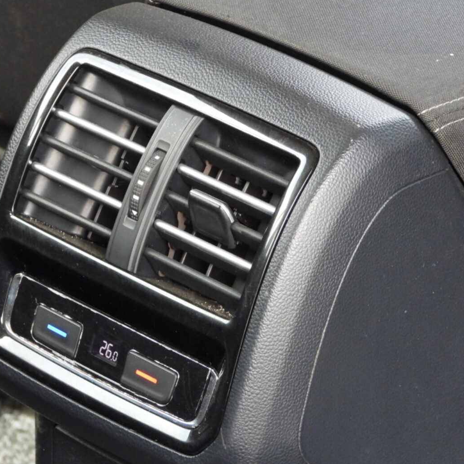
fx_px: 3837
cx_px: 180
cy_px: 251
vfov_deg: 6.9
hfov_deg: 6.9
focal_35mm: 253
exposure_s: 1/50
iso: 400
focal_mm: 33.2
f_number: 4.5
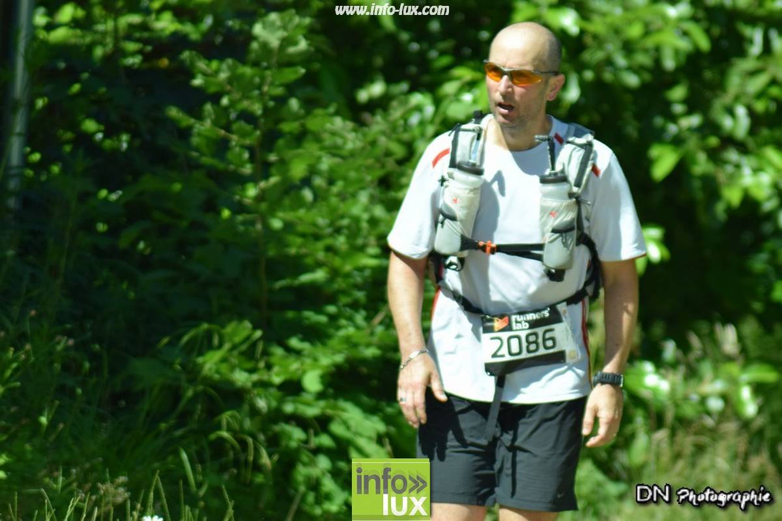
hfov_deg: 4.6
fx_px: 9774
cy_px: 260
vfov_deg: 3.1
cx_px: 391
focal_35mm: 450
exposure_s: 1/1250
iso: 400
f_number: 5.6
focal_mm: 300
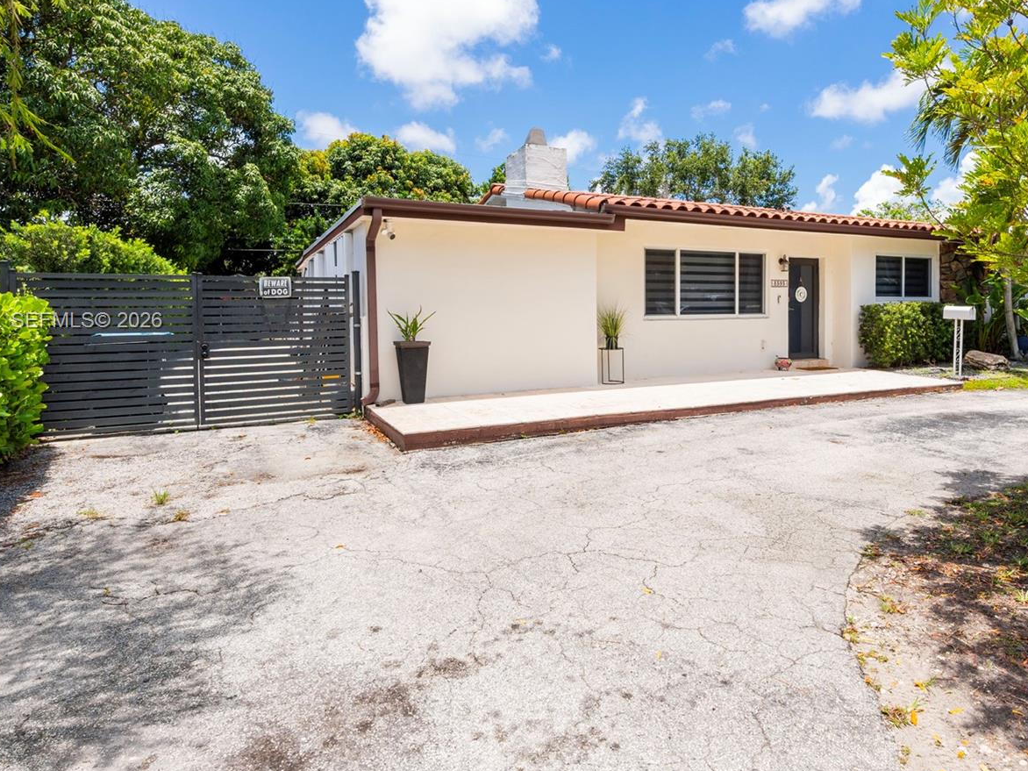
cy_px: 322
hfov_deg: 76.8
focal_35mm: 22
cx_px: 591
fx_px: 643
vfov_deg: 61.5
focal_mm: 11
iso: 250
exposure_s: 1/320
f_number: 8
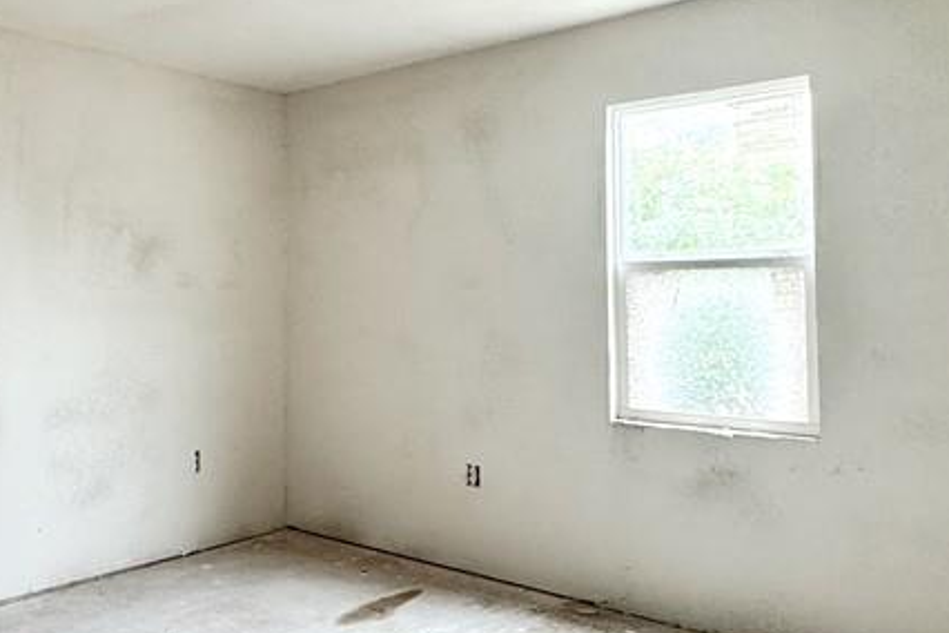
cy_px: 272
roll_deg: -0.6
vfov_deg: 37.8
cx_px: 305
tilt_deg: +0.8
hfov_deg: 53.2
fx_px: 923
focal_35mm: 35
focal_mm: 2.22
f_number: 2.2
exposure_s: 1/60
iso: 250
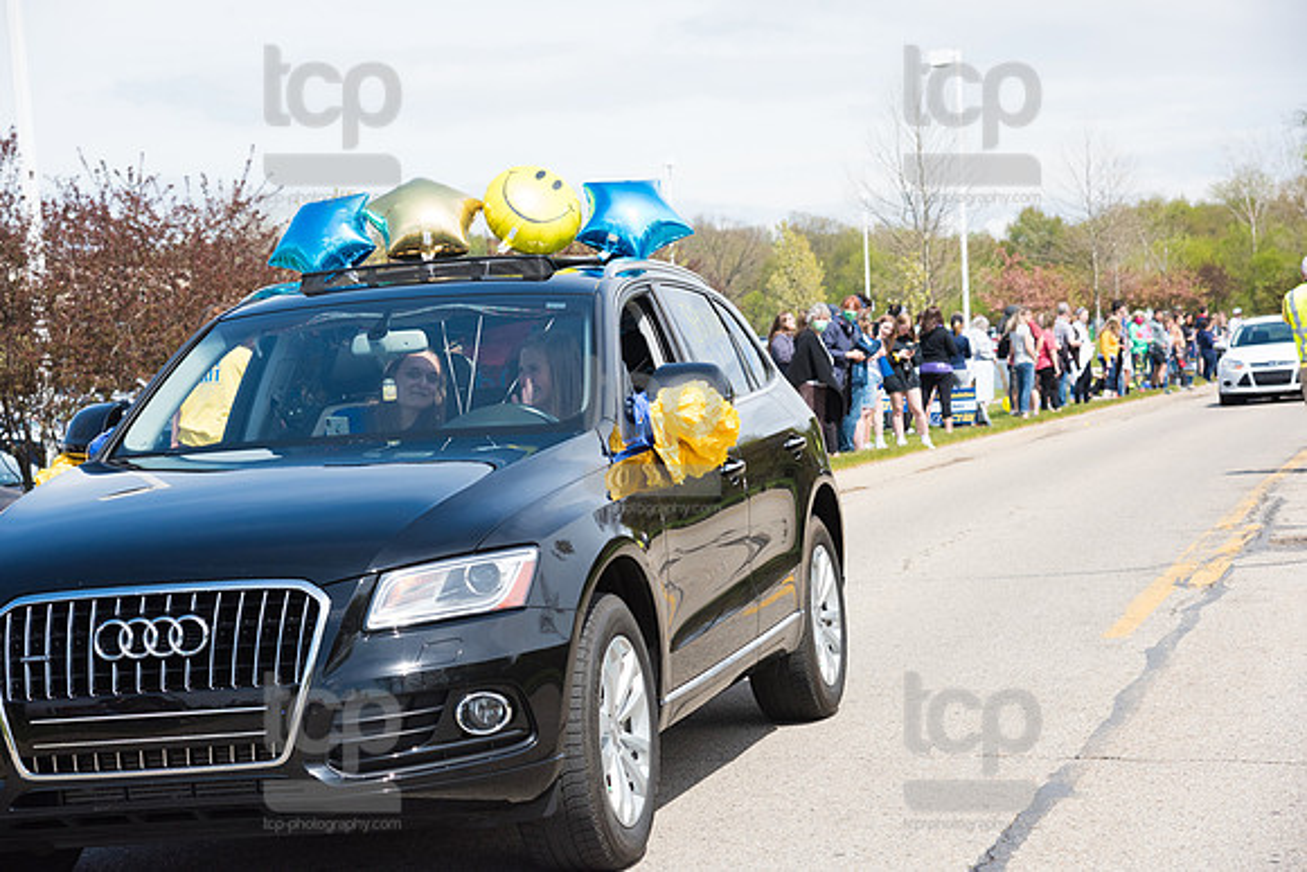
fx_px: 3087
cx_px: 654
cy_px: 436
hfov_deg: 23.9
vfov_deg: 16.1
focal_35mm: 85
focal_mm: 85
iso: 1000
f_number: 7.1
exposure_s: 1/1600
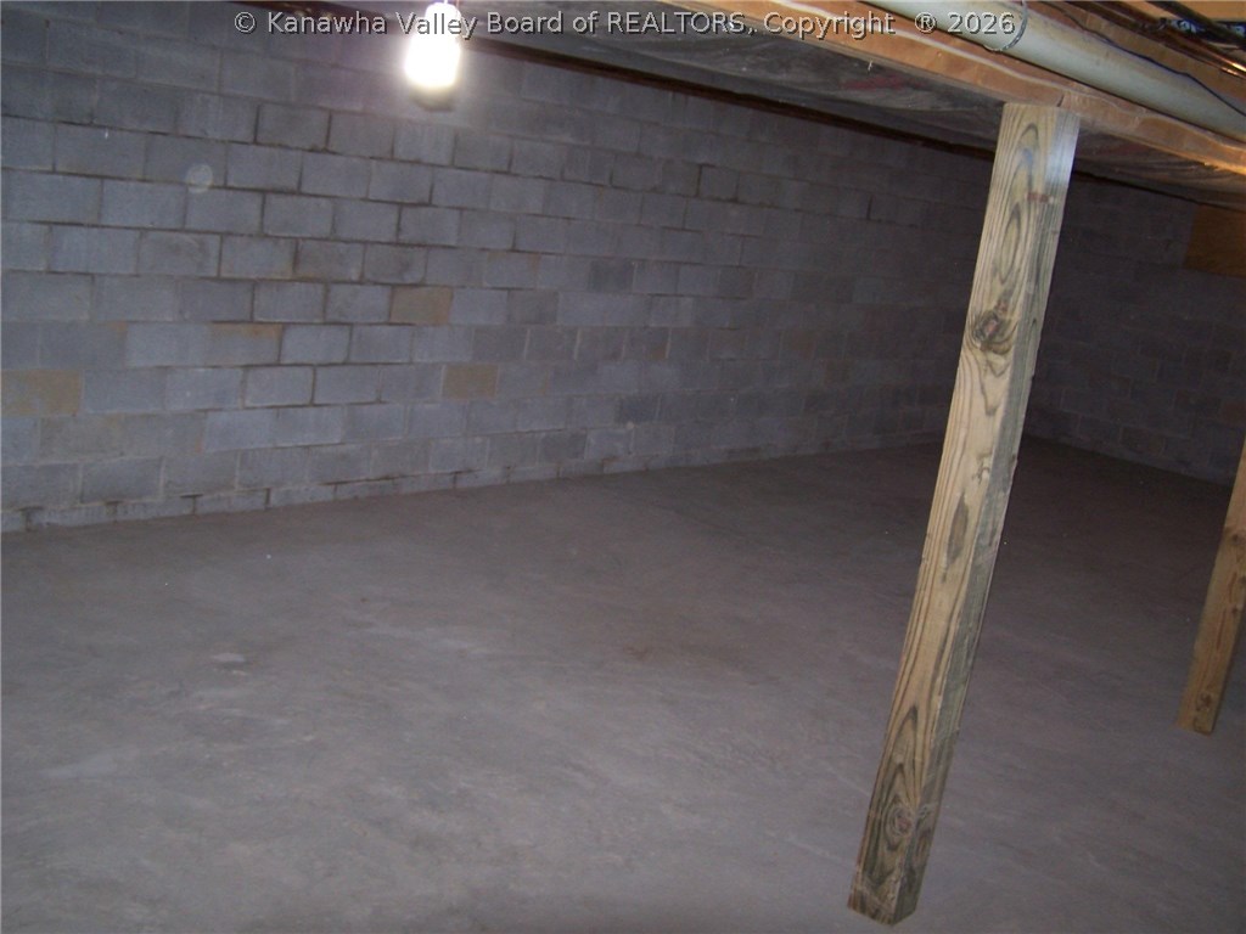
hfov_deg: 49.0
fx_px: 1368
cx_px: 623
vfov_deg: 37.7
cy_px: 467
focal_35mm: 38
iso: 140
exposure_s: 1/60
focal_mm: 6.3
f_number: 2.8
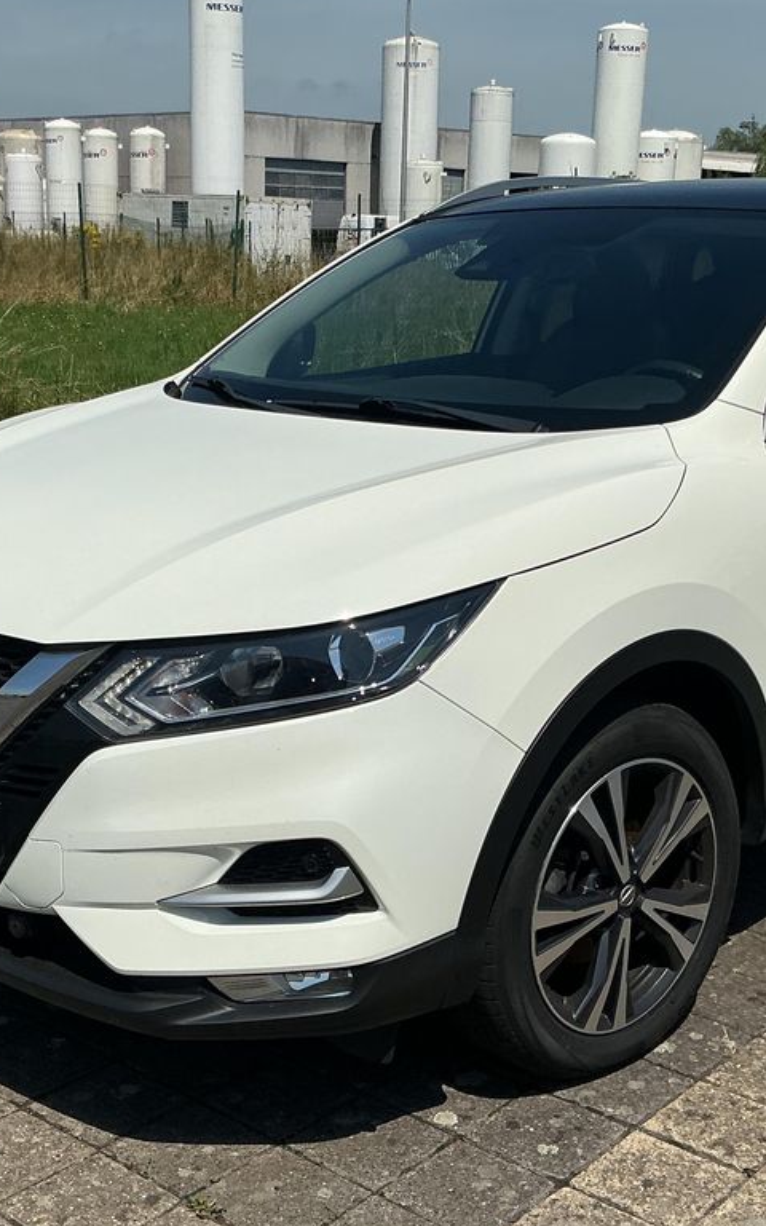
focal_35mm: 48
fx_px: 1603
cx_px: 372
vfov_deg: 41.8
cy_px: 677
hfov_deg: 26.9
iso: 25
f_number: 1.8
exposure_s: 1/4785
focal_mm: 3
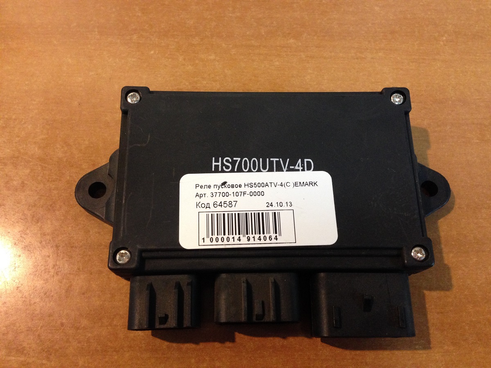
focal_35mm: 33
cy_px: 184
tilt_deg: -72.3
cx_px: 246
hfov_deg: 55.4
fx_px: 468
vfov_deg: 42.9
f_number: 2.4
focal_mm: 4.12
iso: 250
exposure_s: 1/20
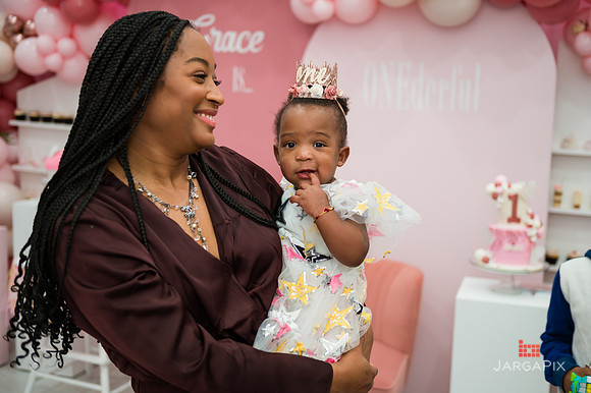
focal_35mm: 45
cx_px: 296
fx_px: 738
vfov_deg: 29.8
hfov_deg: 43.6
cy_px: 196
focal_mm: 45
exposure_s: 1/200
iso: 800
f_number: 3.2
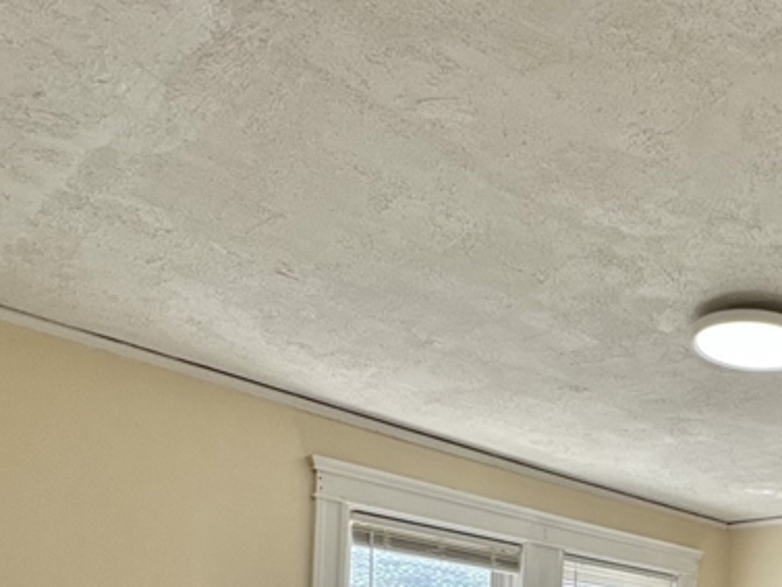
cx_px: 774
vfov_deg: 31.8
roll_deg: -2.1
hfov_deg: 42.6
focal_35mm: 38
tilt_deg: +0.4
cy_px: 695
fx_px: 859
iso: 40
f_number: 2.2
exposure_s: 1/218
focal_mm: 2.22
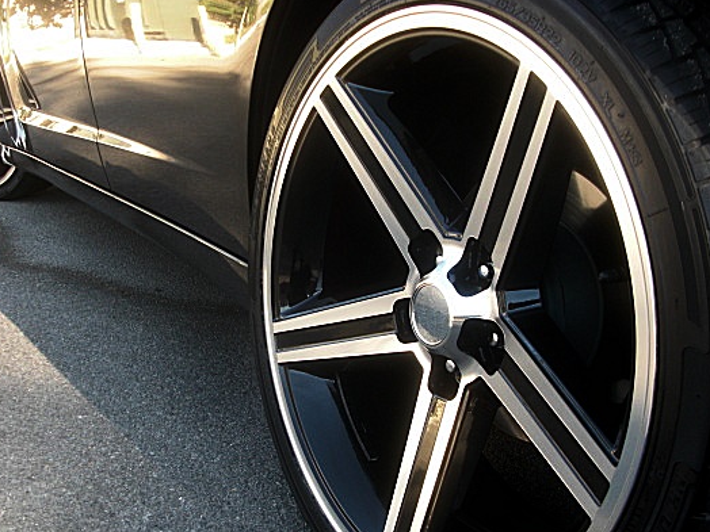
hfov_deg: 42.9
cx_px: 327
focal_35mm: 44
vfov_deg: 32.8
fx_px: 902
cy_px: 299
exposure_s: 1/100
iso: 100
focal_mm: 6.3
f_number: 2.8
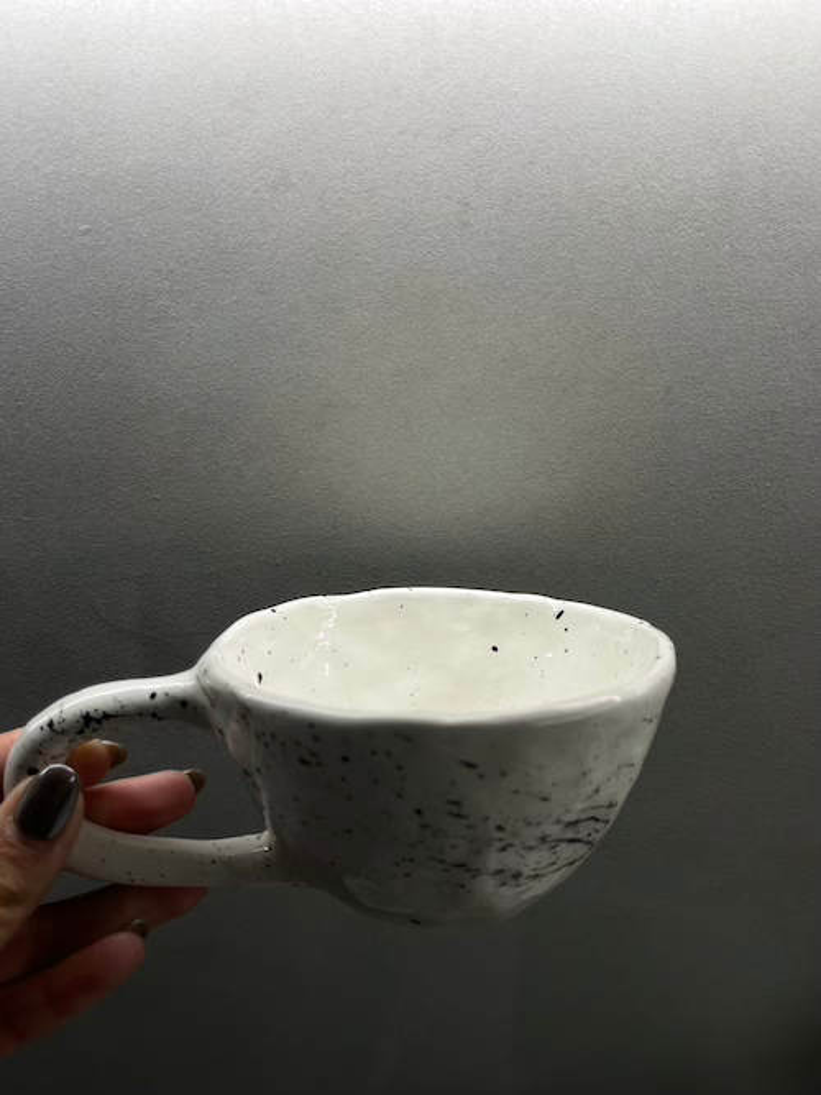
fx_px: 791
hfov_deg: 54.9
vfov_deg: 69.4
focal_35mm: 25
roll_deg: +0.6
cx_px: 410
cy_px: 548
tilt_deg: -24.2
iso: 40
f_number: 1.6
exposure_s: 1/160
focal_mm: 5.1
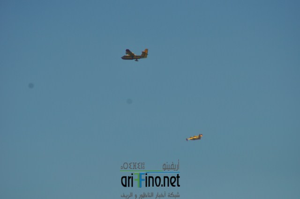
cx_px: 150
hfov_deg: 6.9
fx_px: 2497
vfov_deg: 4.6
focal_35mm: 300
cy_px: 100
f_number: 5.6
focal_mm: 200
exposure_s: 1/2000
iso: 220
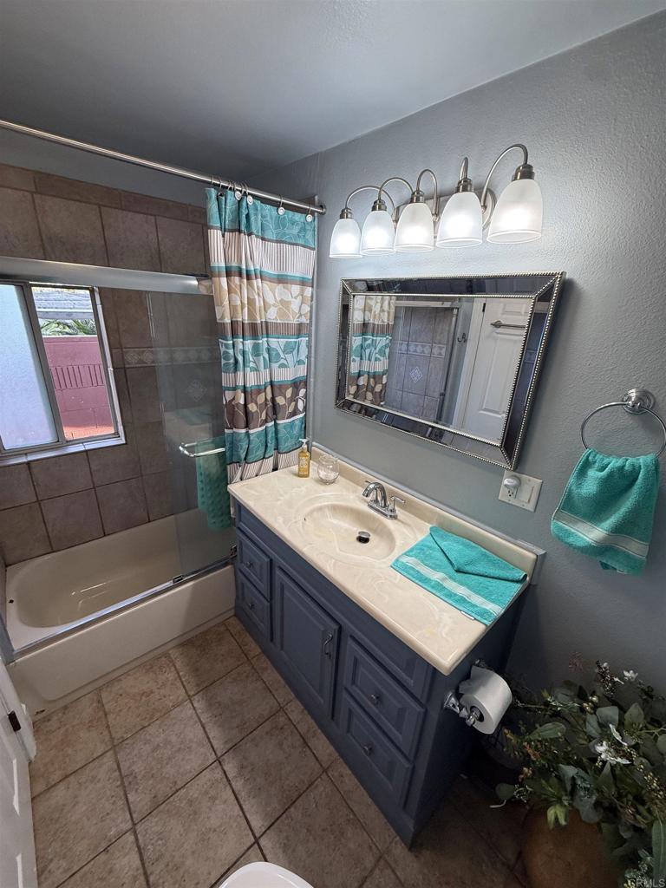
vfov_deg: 102.1
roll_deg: -3.4
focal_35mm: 14
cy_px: 444
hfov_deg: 85.7
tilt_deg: -19.9
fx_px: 359
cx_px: 333
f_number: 2.2
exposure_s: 1/120
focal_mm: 2.22
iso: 80
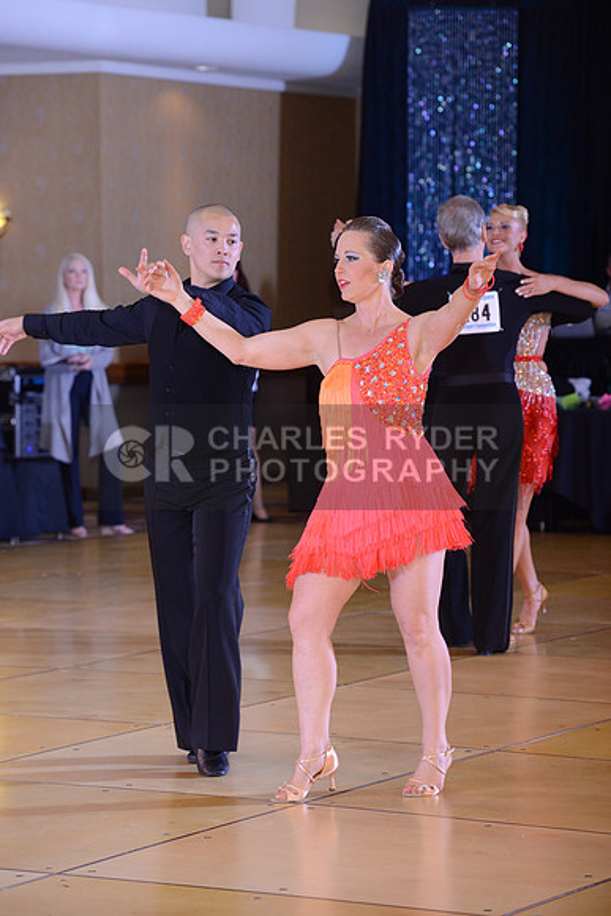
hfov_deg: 10.2
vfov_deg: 15.2
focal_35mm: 135
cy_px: 458
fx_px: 3435
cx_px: 306
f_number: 5.6
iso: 1600
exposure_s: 1/250
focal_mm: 135
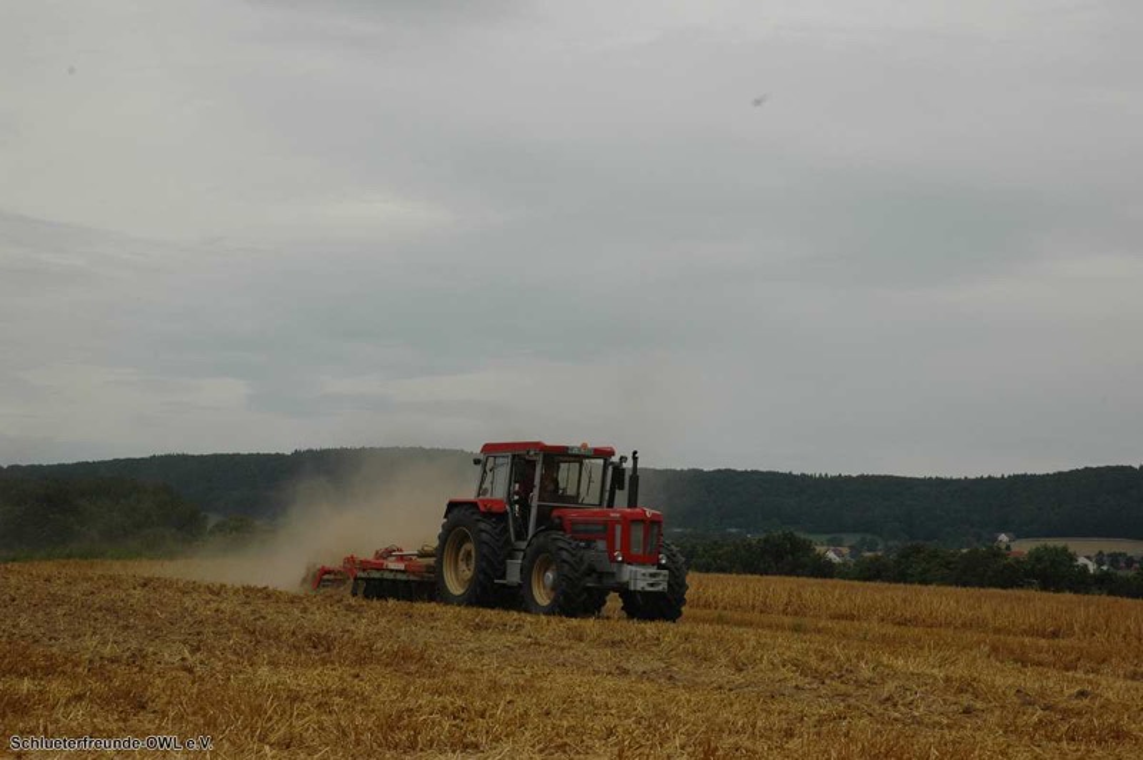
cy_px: 380
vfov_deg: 18.9
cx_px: 572
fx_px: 2284
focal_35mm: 72
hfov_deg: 28.1
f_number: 11
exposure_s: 1/500
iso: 400
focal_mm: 48
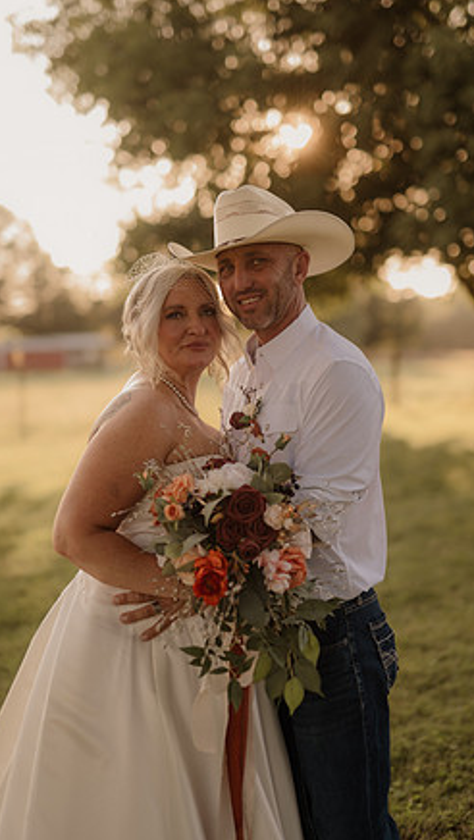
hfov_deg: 22.3
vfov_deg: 38.5
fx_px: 1204
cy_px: 414
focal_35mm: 54
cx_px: 235
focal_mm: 50
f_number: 2.8
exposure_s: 1/640
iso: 200
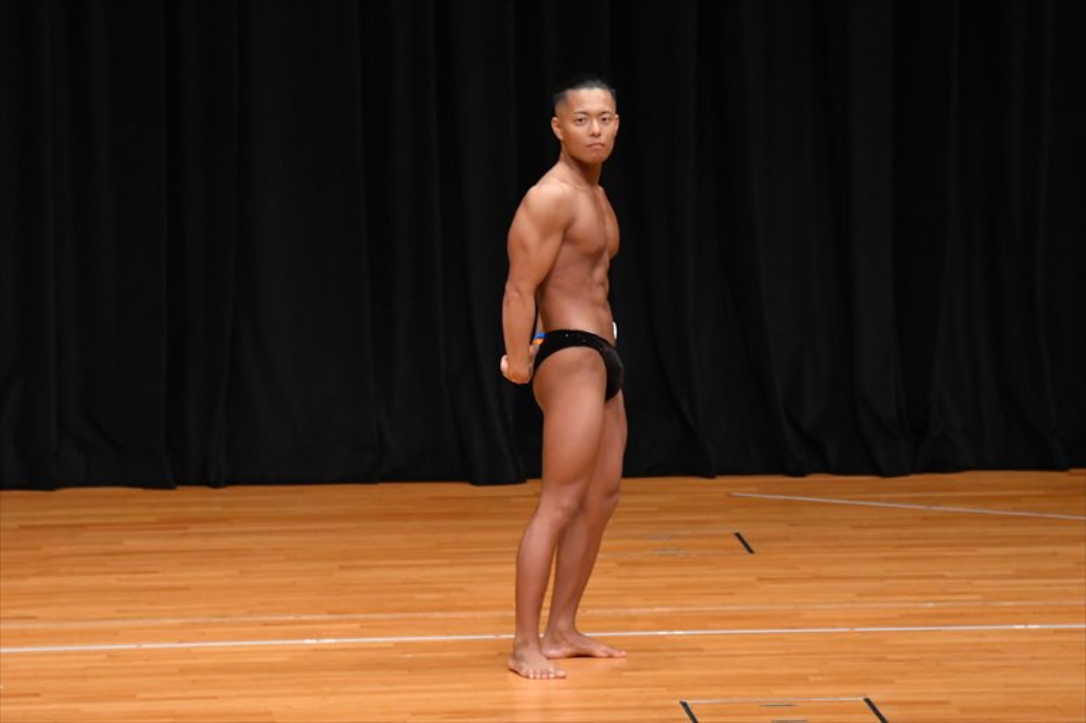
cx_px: 543
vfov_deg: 4.8
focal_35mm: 285
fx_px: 8593
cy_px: 362
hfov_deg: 7.2
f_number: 5.6
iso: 3200
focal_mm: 190
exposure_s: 1/400
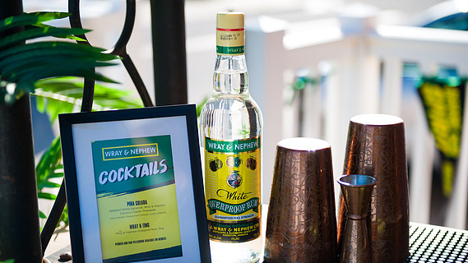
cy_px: 152
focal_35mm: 64
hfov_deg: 32.8
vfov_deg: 18.8
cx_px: 230
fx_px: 794
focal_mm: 60
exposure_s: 1/8000
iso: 1000
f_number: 3.2
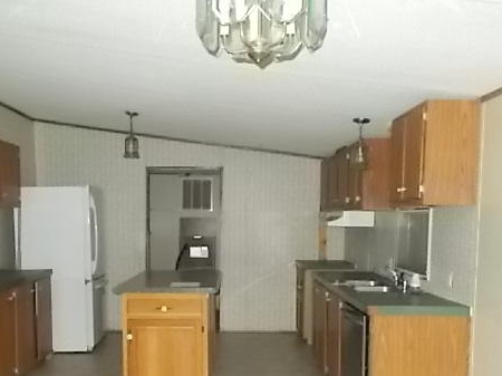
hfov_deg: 50.0
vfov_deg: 38.0
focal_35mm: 37
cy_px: 264
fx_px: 536
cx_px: 216
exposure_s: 1/25
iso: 560
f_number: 3.2
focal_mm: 4.6
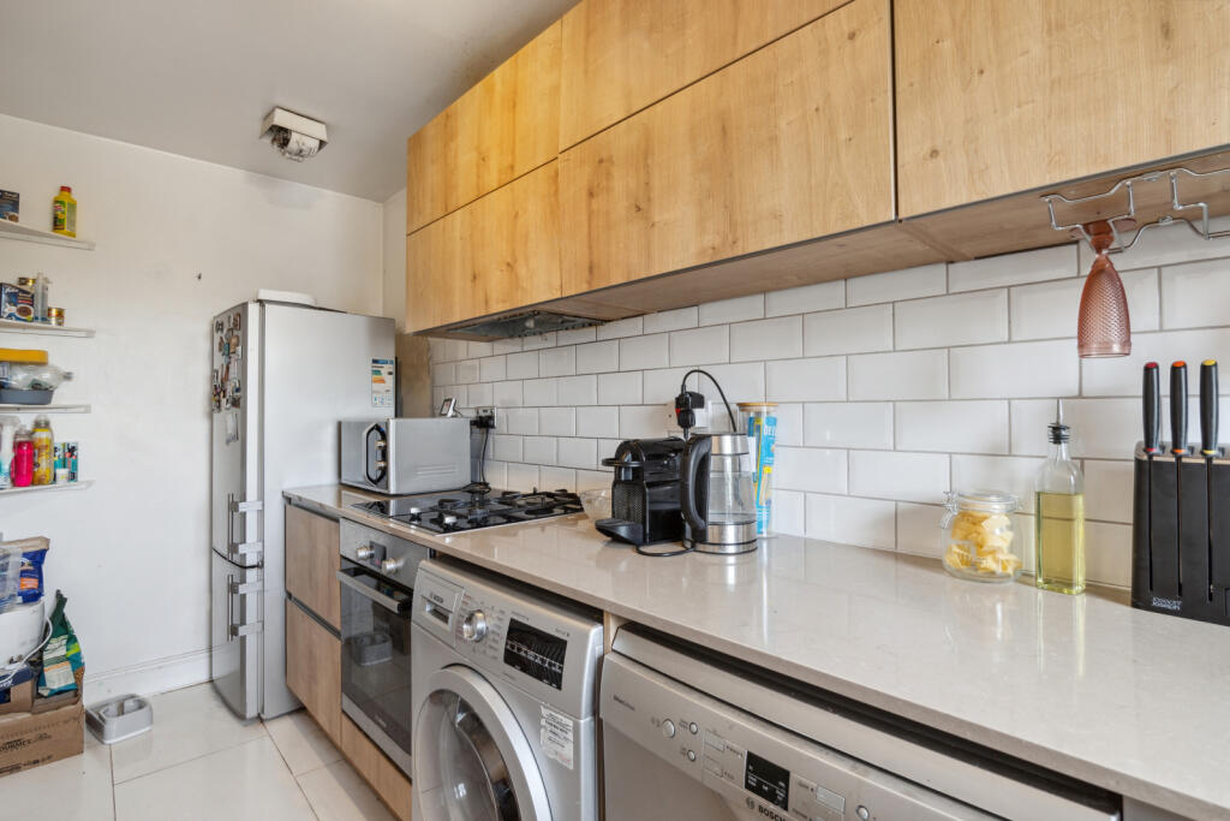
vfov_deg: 73.8
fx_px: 547
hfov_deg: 96.7
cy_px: 410
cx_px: 615
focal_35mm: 16
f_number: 11
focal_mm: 16
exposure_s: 1/6
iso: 400
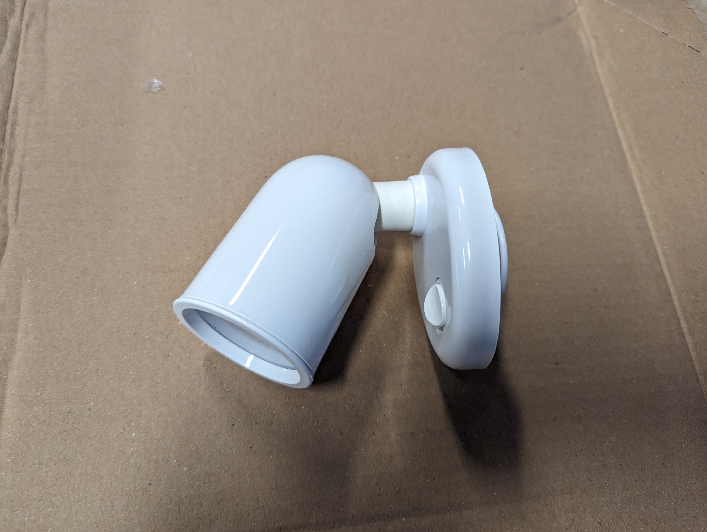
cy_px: 266
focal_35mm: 24
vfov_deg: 56.9
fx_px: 491
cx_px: 354
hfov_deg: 71.5
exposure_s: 1/33.3
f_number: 1.85
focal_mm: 6.81
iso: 113
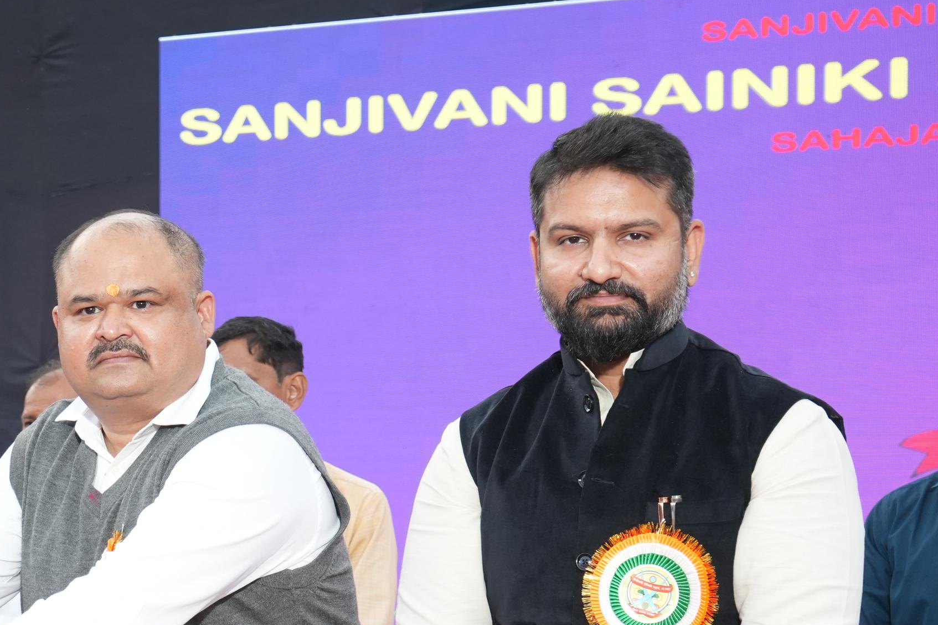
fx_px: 2657
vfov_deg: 13.3
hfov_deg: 19.6
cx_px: 58
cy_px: 543
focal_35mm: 102
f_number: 6.3
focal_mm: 45
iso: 1000
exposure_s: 1/125
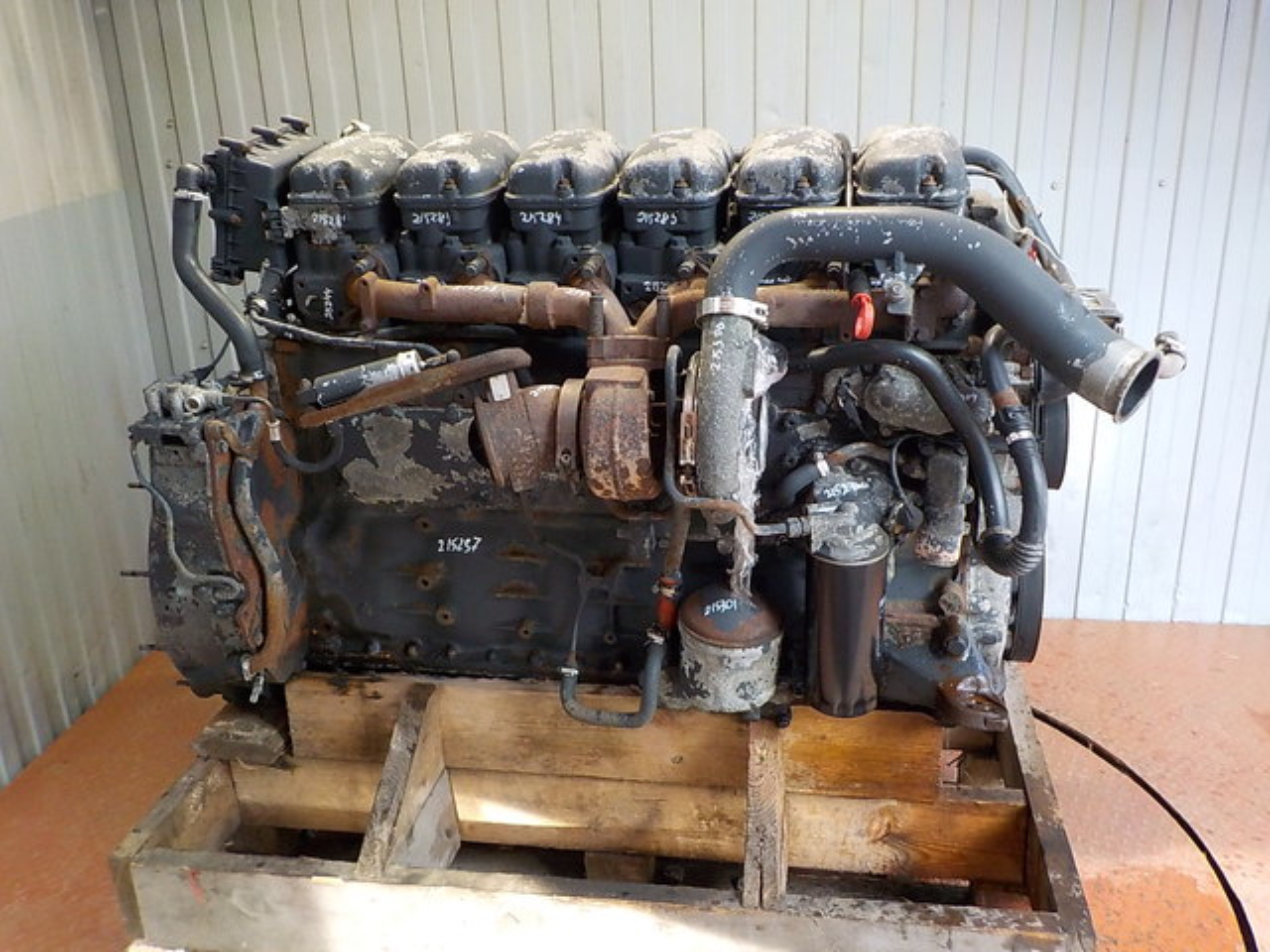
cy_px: 476
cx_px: 635
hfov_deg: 60.0
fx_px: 1101
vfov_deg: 46.8
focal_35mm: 30
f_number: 3.3
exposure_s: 1/30
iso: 250
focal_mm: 4.1
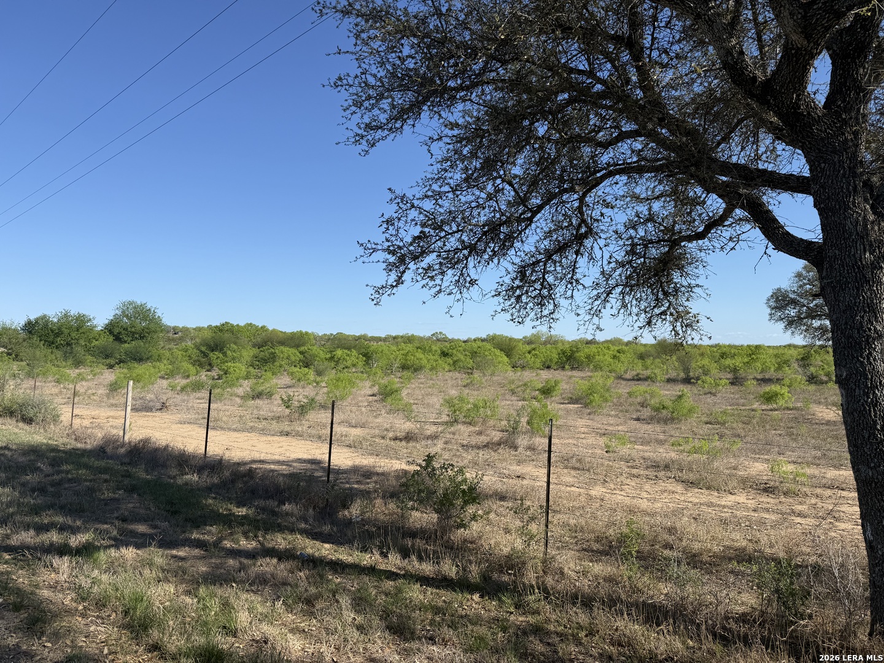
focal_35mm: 24
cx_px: 442
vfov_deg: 56.8
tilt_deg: +1.4
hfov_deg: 71.6
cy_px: 332
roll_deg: +0.1
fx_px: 613
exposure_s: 1/4405
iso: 80
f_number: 1.78
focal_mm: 6.76
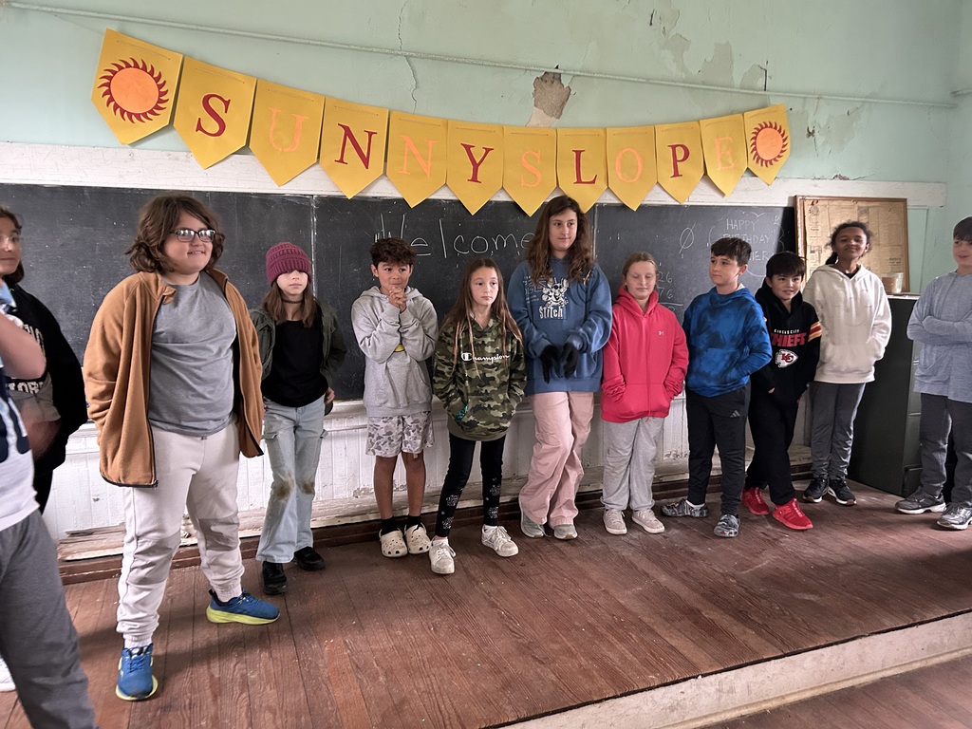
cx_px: 486
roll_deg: -0.2
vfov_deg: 53.1
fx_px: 730
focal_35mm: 26
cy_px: 364
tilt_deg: -9.0
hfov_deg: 67.3
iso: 640
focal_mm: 5.7
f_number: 1.5
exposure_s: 1/31
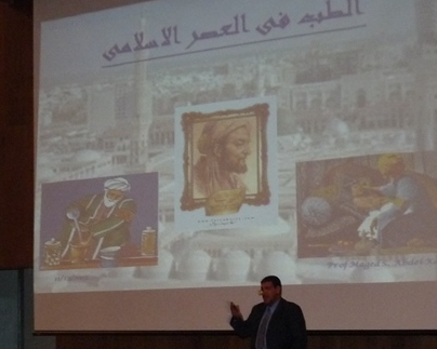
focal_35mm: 99
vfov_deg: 15.3
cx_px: 235
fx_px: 1280
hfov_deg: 19.4
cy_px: 352
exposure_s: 1/30
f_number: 3
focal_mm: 7.1
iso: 400
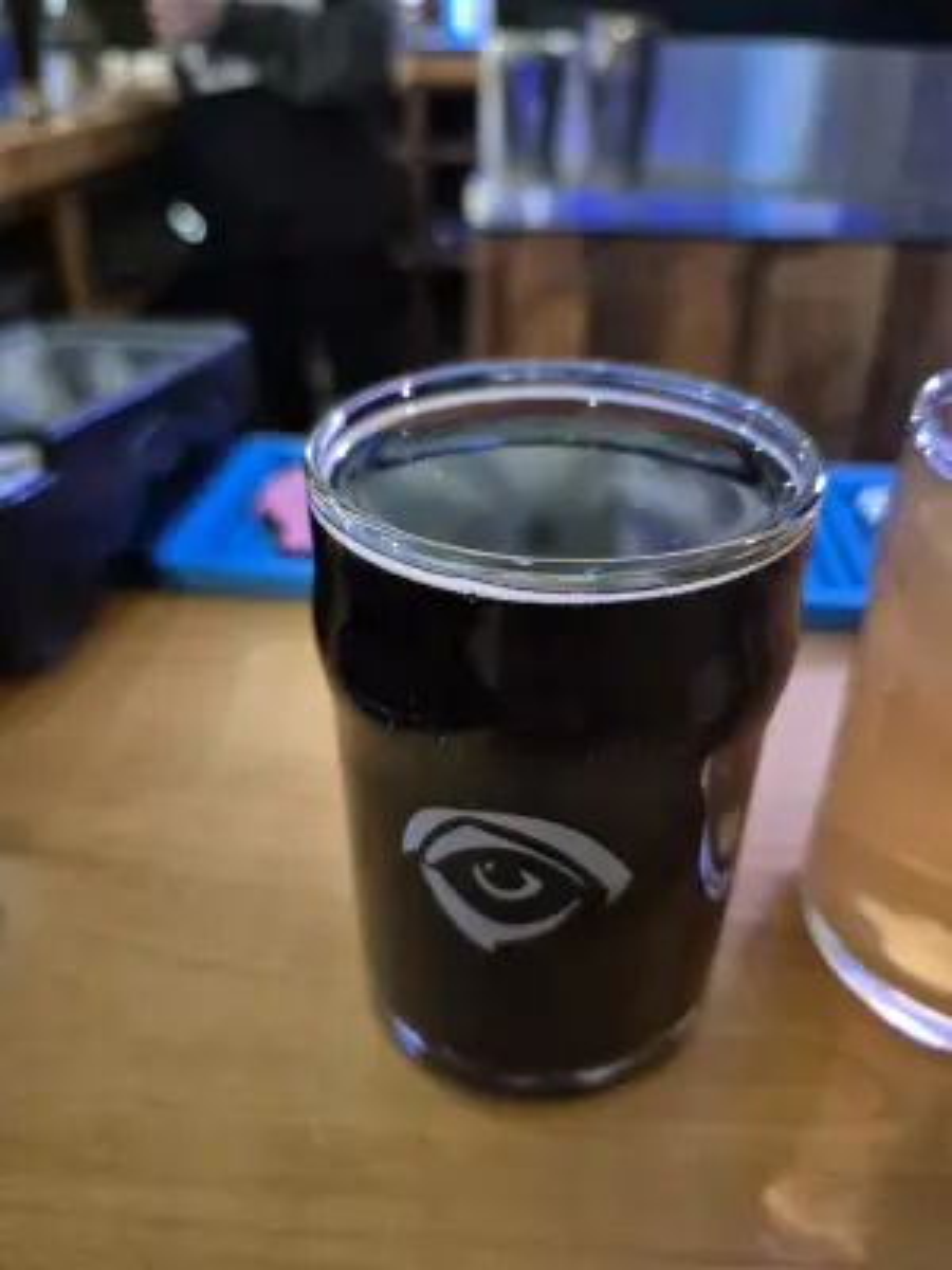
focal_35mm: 23
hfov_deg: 58.9
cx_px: 476
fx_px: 843
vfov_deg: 73.9
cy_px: 635
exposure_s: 1/24
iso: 1600
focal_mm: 5.4
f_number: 1.8
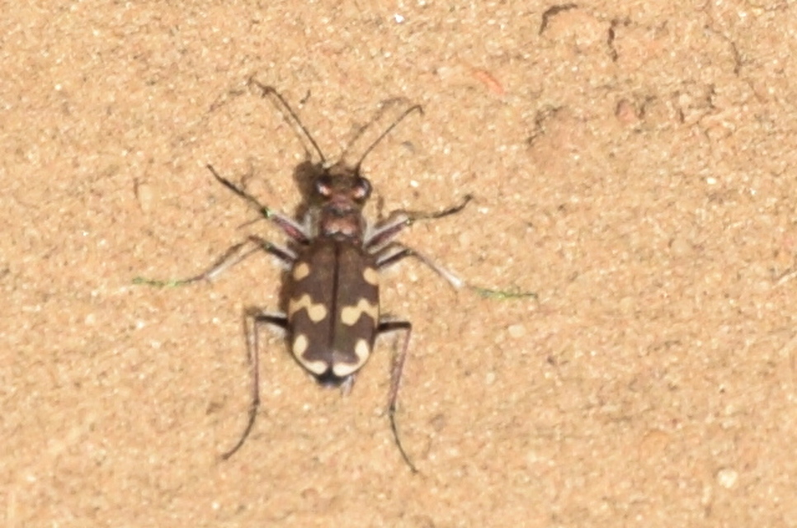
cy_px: 264
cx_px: 398
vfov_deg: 6.5
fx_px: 4640
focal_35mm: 210
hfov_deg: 9.8
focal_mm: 140
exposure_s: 1/200
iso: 100
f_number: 10
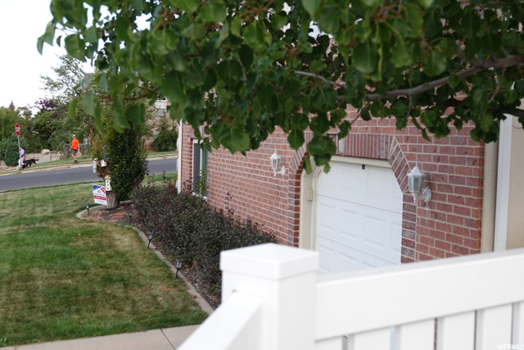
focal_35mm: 48
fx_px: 699
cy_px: 175
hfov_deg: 41.1
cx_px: 262
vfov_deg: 28.1
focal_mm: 17.55
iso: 100
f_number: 3.5
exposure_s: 1/250
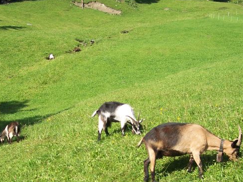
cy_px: 99
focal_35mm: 51
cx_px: 104
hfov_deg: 37.4
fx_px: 358
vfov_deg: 28.6
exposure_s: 1/500
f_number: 3.4
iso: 100
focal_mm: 8
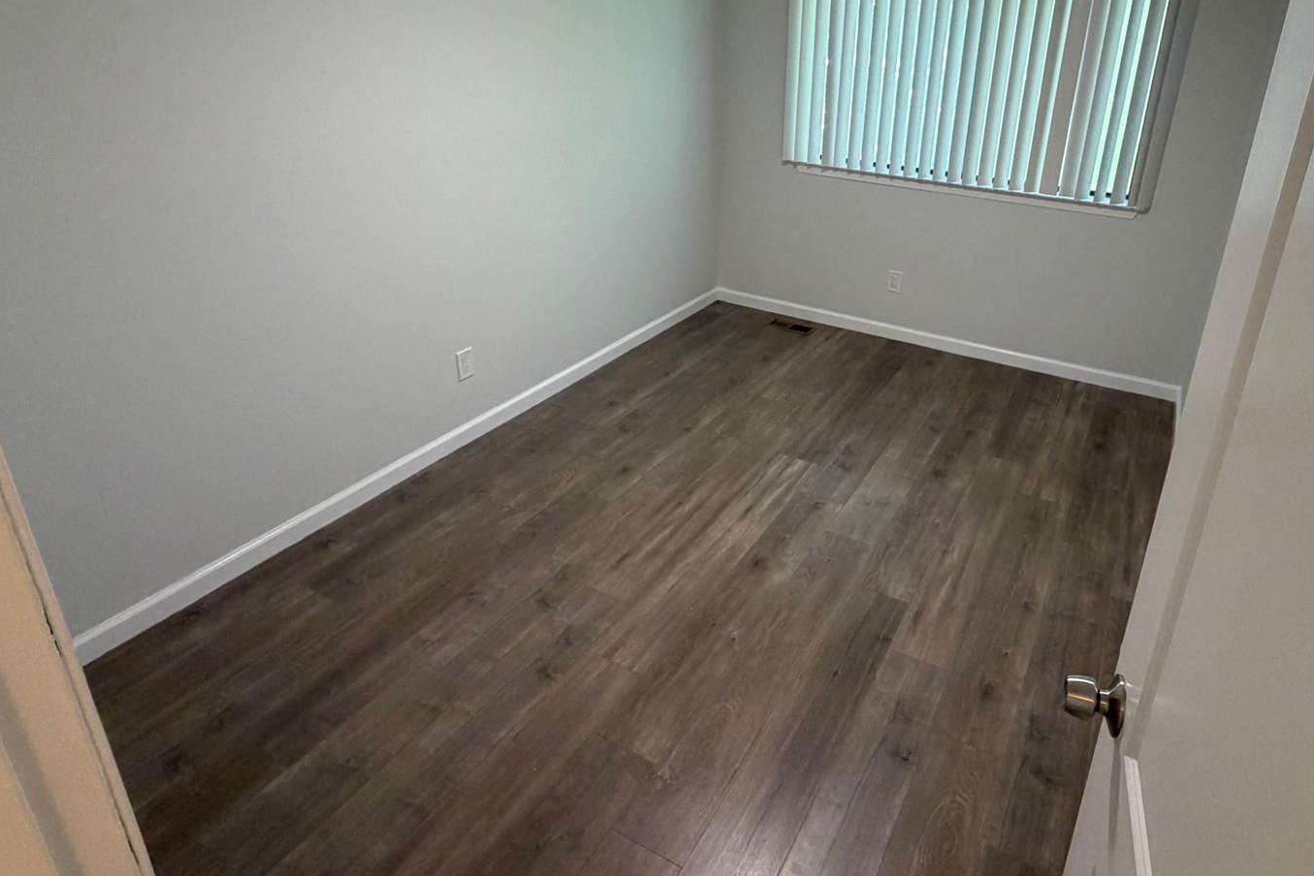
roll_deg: -1.8
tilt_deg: -20.7
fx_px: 803
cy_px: 315
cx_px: 777
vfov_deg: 56.4
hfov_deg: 77.8
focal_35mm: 22
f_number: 2.2
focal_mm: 2.22
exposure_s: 1/60
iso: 200
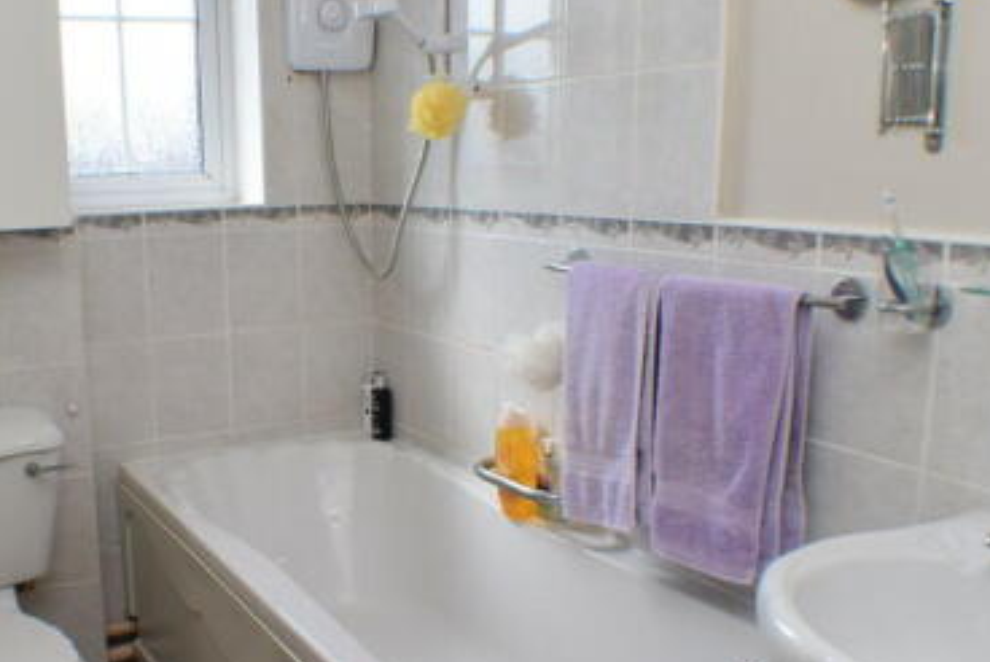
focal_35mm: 48
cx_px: 313
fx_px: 1321
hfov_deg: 40.5
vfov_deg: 28.0
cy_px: 405
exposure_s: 1/160
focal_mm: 18
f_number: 6.3
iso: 400
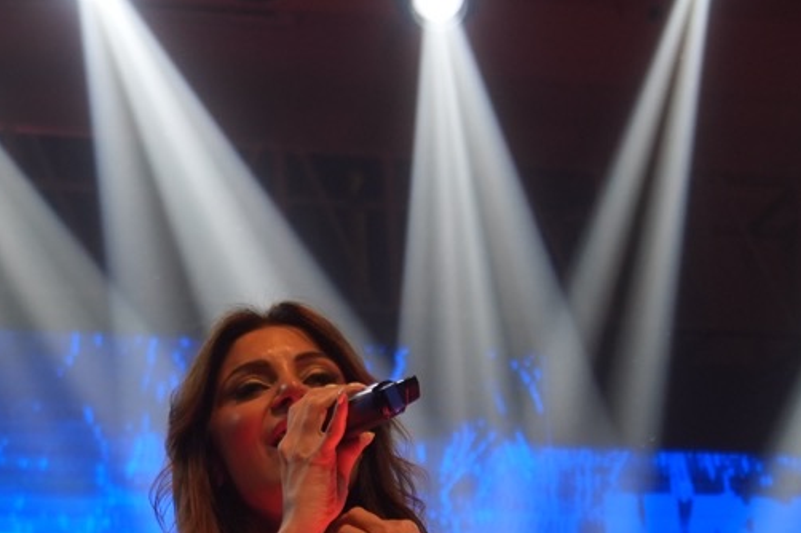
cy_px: 432
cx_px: 338
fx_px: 2468
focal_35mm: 111
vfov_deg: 12.3
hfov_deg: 18.4
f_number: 2.8
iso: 640
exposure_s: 1/400
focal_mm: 29
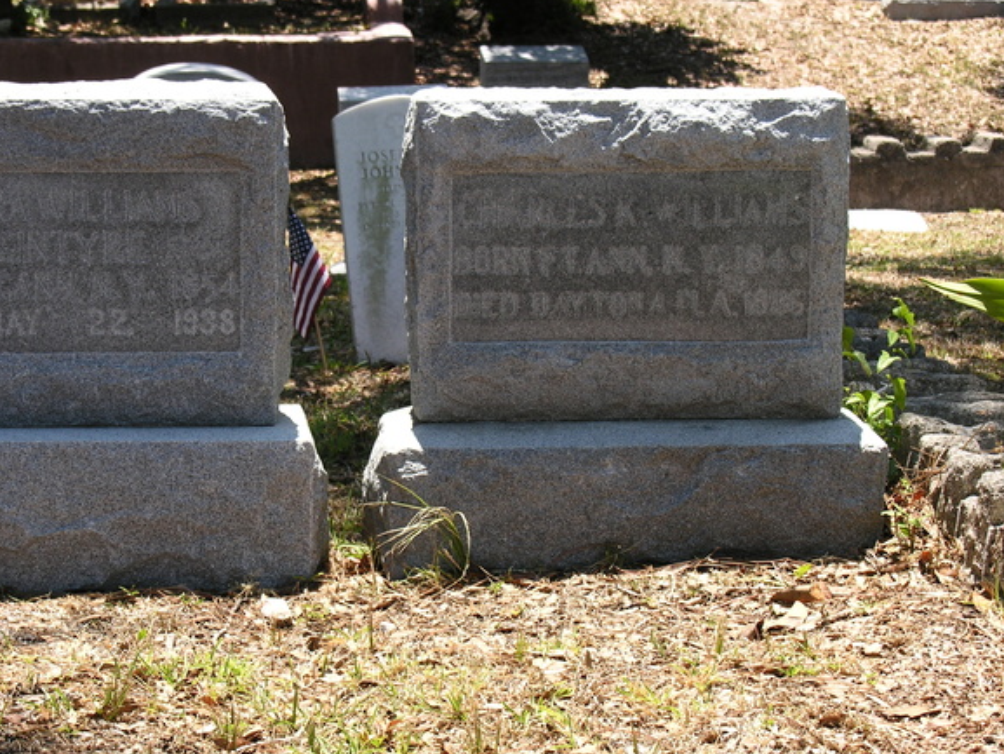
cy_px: 451
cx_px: 393
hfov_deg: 18.4
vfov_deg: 13.8
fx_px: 3104
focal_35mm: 107
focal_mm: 19.8
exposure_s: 1/182
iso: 50
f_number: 4.8
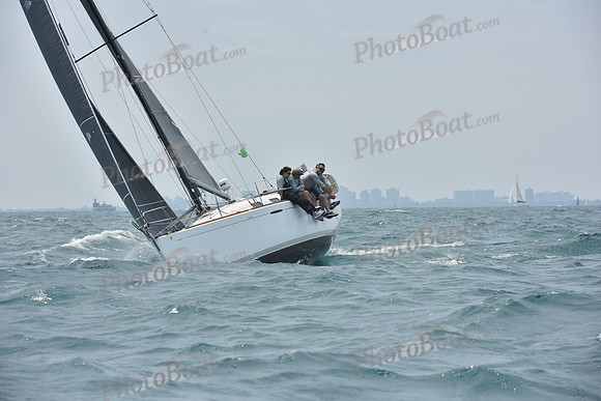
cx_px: 300
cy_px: 200
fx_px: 3340
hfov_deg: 10.3
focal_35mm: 200
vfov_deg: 6.9
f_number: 11
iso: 250
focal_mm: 200
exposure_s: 1/800
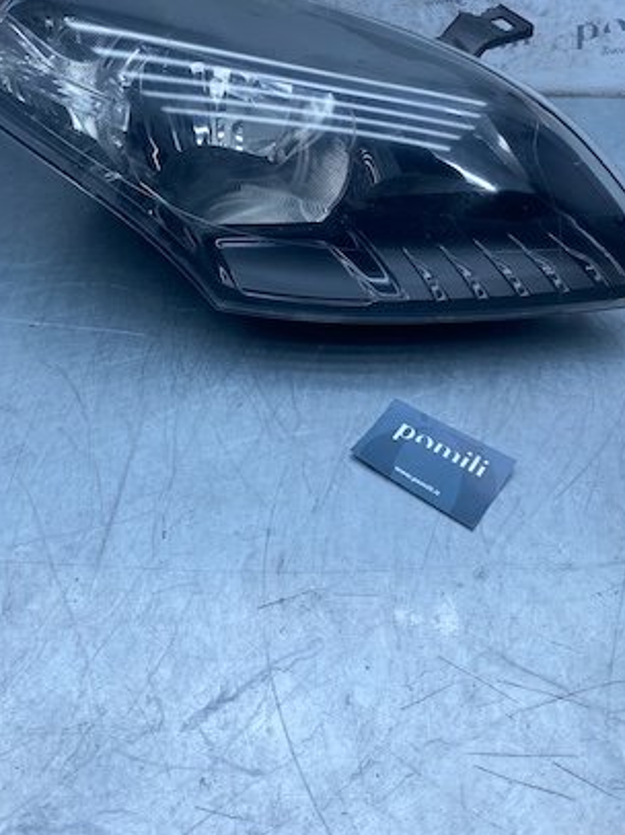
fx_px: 988
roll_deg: +0.9
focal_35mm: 41
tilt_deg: -39.5
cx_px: 259
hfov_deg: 35.0
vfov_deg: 44.1
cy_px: 197
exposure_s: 1/957
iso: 32
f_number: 1.8
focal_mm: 4.25
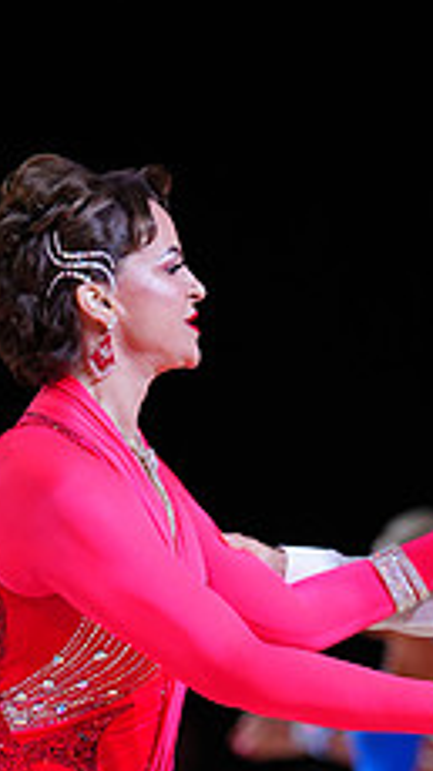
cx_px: 354
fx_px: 8817
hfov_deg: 2.8
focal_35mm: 431
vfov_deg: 5.0
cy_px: 922
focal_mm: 163
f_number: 2.8
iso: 500
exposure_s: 1/400
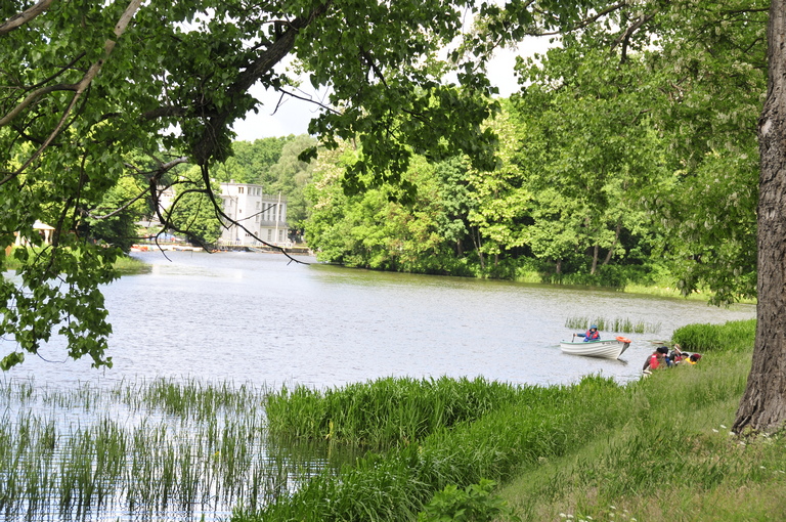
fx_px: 2290
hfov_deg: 19.5
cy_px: 261
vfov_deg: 13.0
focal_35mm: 105
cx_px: 393
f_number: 5.6
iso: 200
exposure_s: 1/200
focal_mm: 70
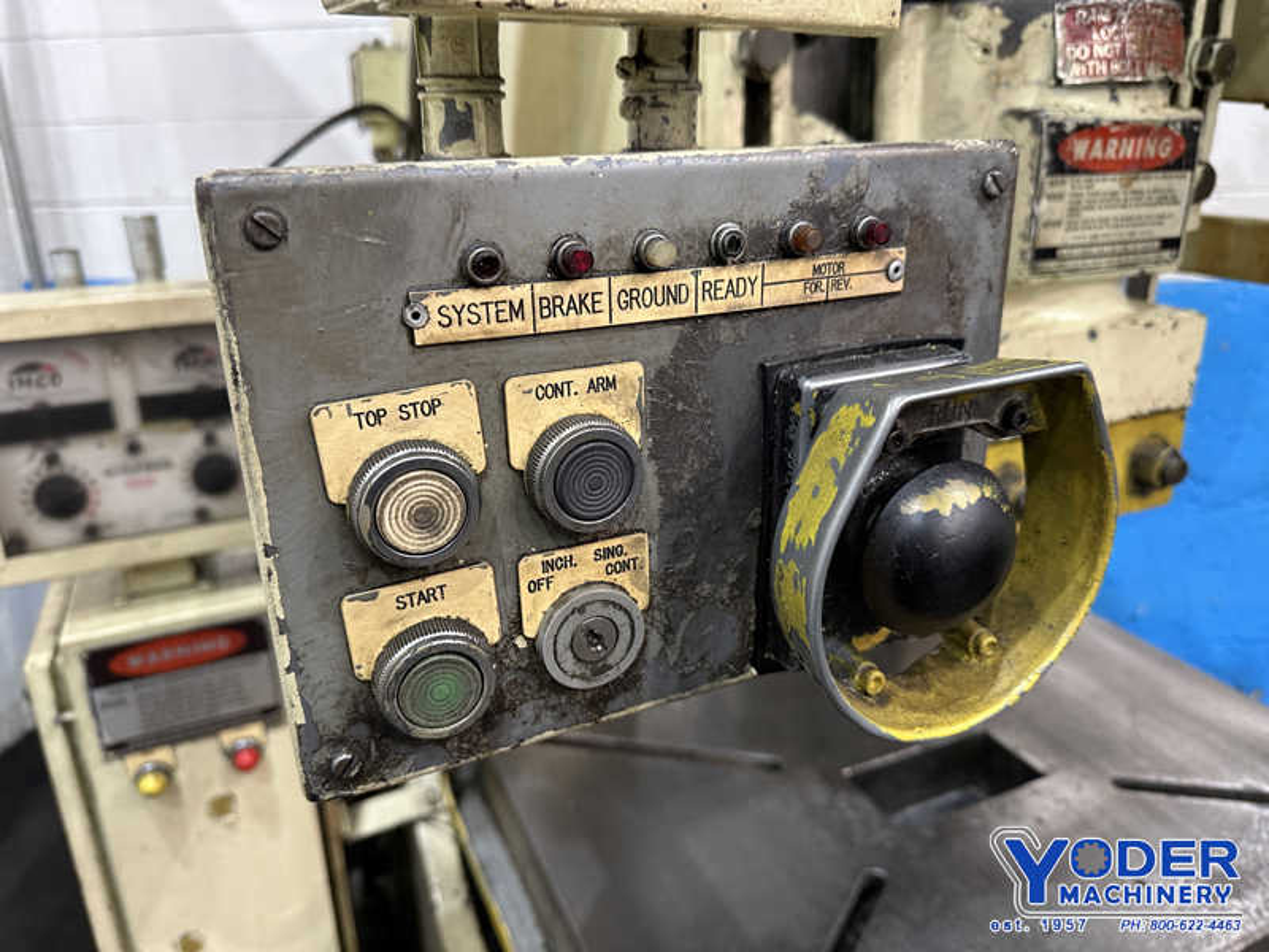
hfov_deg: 71.6
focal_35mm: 24
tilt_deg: -17.6
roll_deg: +1.9
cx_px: 634
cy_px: 476
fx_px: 880
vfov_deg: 56.8
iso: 250
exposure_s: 1/60
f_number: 1.78
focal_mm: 6.86
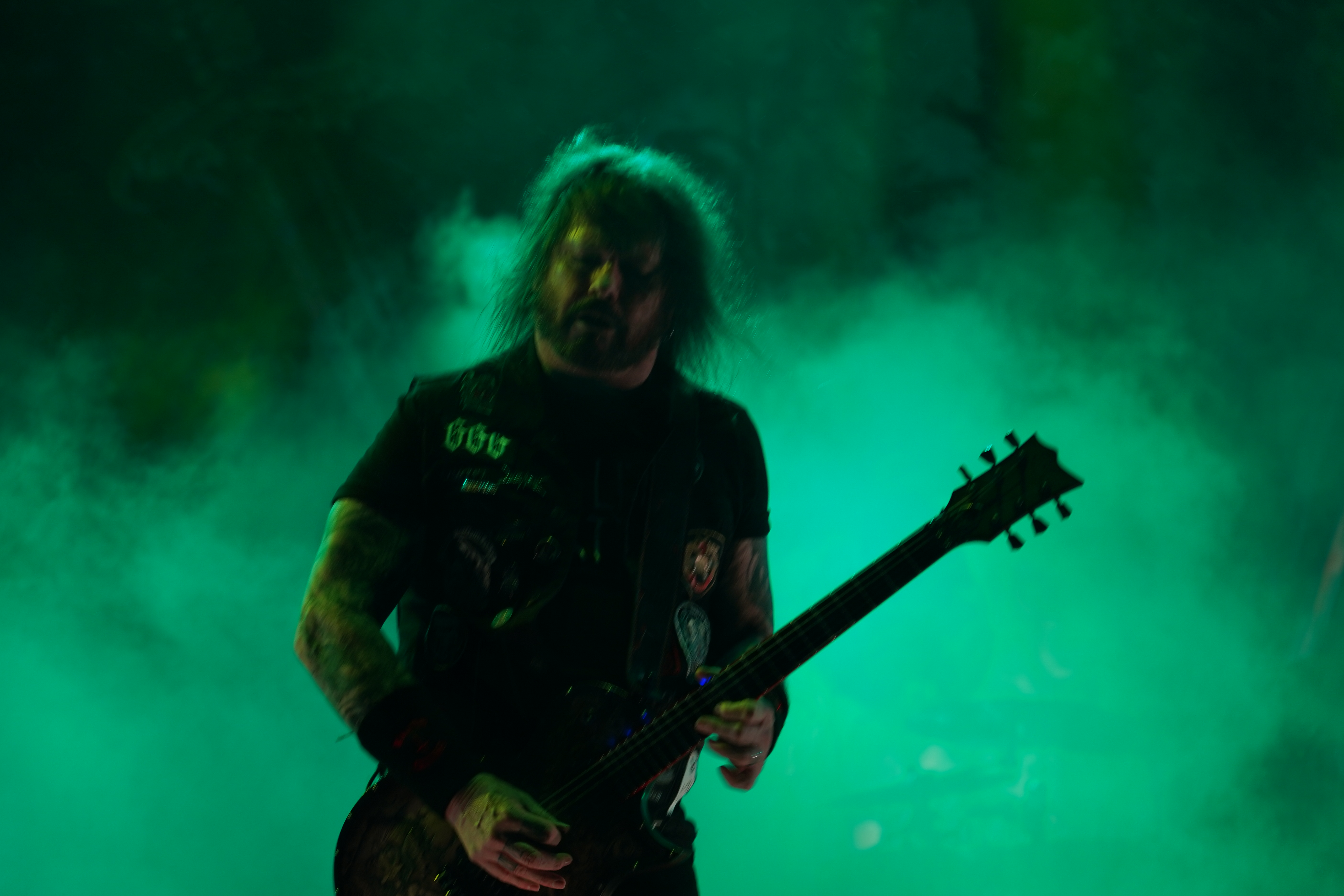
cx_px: 639
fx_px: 4181
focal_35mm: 112
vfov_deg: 12.2
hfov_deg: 18.3
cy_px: 458
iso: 320
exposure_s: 1/125
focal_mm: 105
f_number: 4
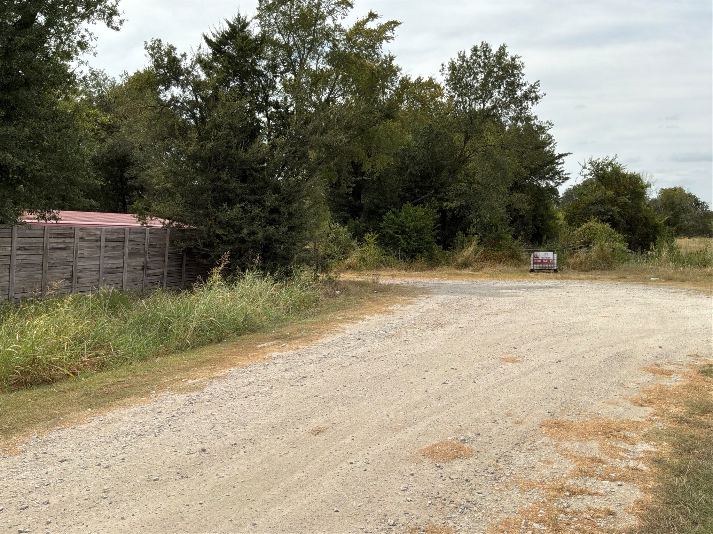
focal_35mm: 28
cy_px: 267
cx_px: 356
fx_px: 577
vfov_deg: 49.7
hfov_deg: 63.4
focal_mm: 3
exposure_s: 1/2320
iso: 25
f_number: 1.8
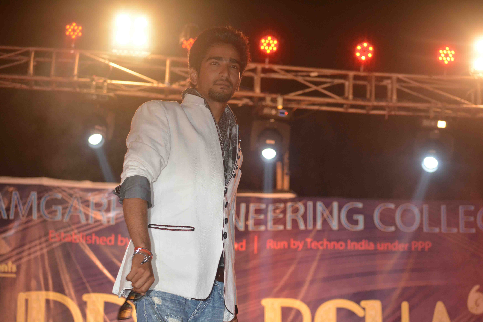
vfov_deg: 13.0
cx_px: 242
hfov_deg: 19.5
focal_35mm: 105
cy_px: 161
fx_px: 1409
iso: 800
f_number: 4.5
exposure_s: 1/200
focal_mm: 70
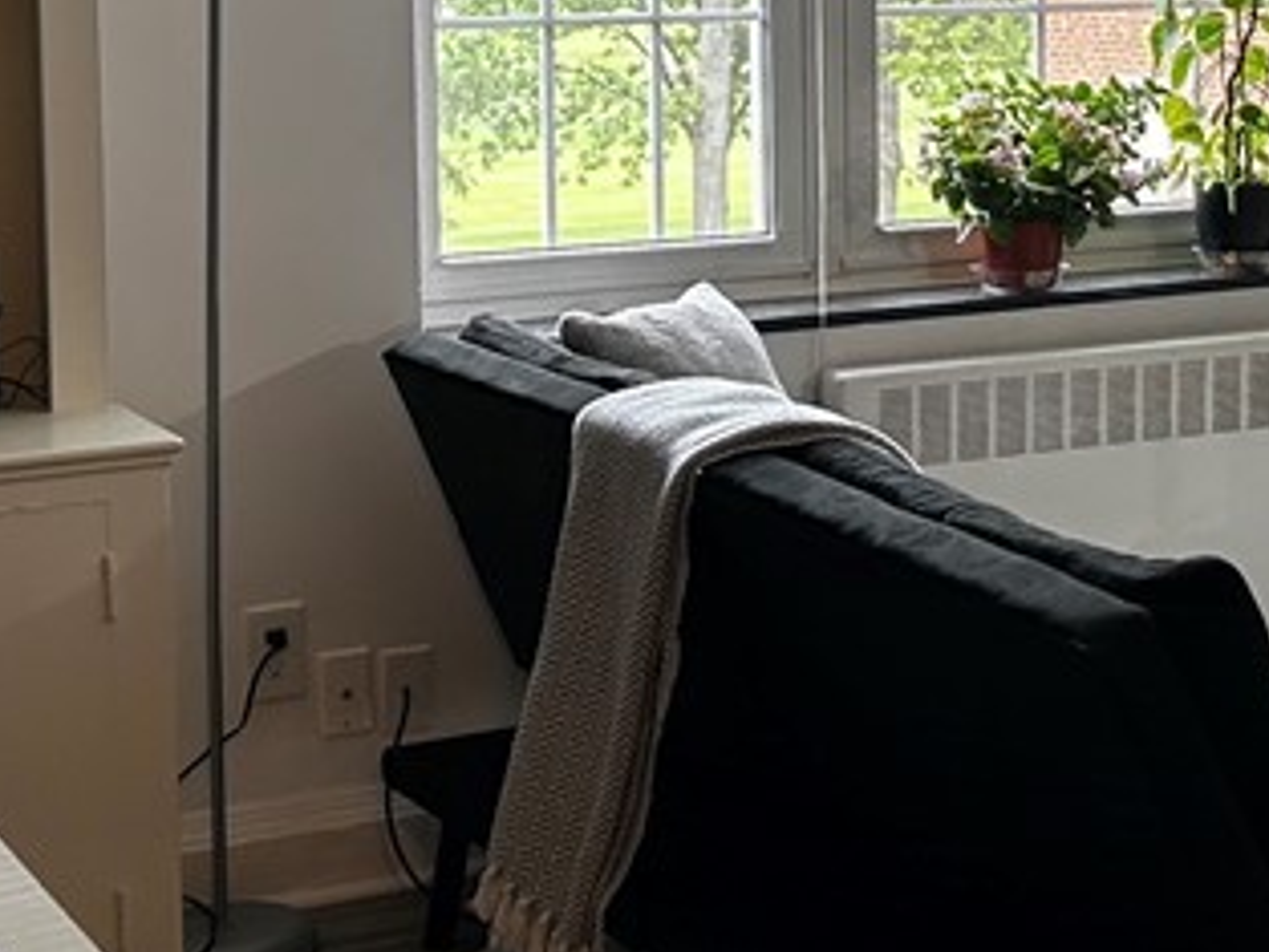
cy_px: 126
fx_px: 3117
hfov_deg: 22.4
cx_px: 1155
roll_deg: +0.1
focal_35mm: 85
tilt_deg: -6.2
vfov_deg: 17.2
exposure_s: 1/120
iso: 100
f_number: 1.5
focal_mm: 5.7
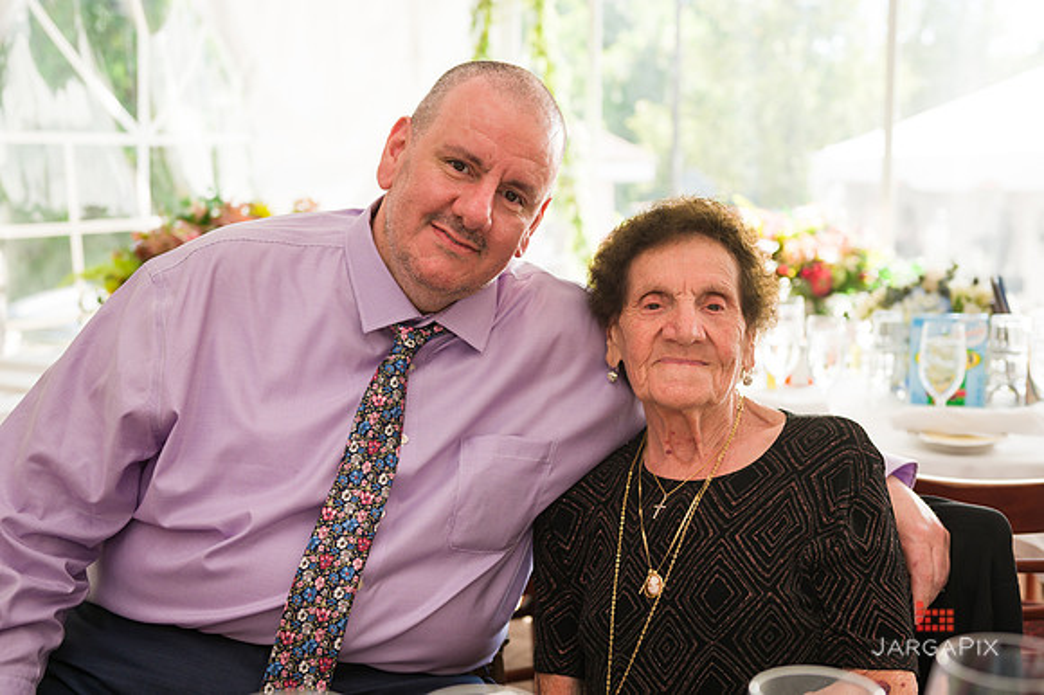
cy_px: 348
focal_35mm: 48
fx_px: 1391
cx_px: 522
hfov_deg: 41.1
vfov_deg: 28.0
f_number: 4.5
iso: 200
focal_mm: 48
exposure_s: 1/250
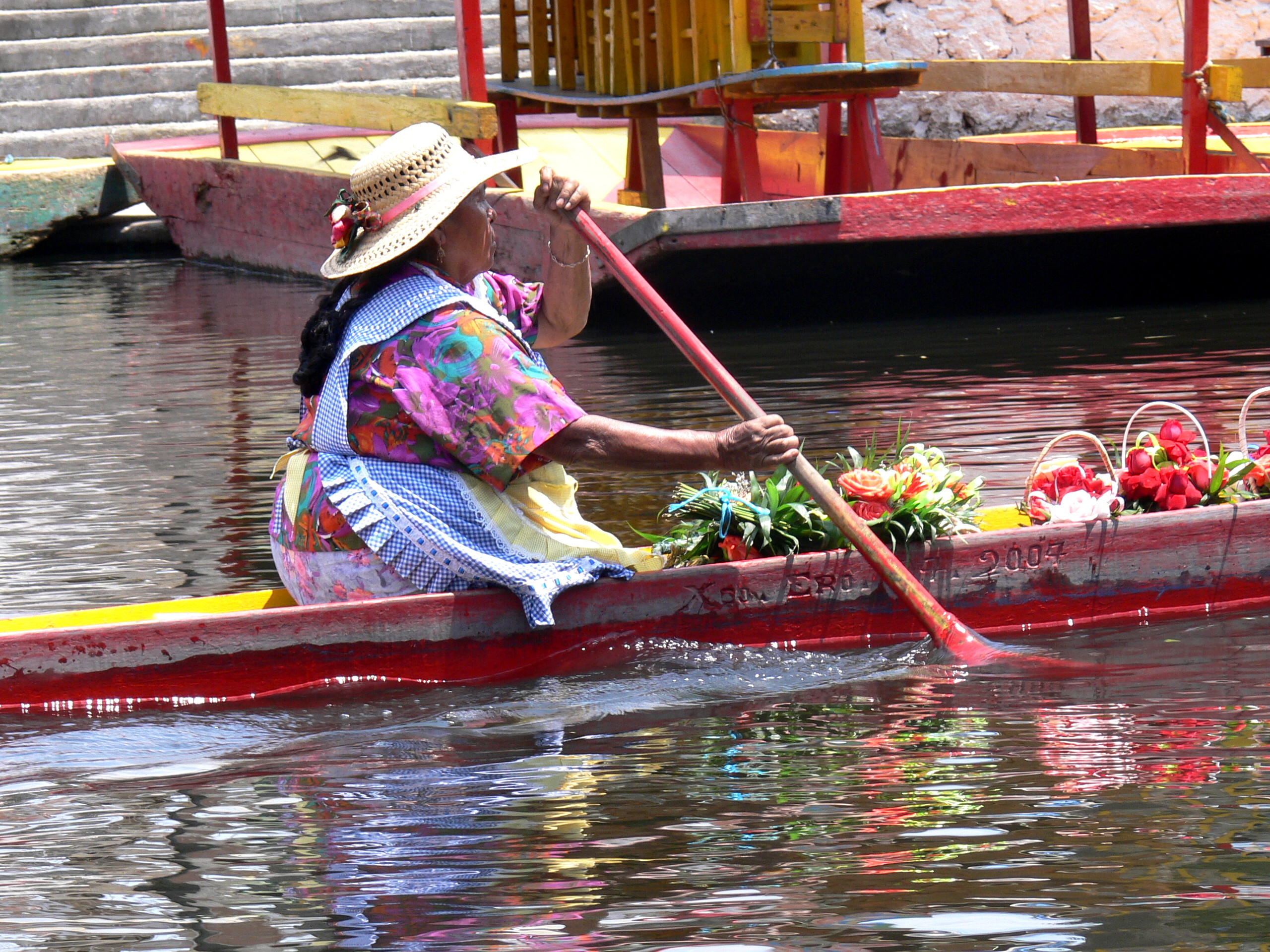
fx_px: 7338
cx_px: 635
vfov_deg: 7.4
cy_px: 476
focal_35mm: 200
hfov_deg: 9.9
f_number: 5.6
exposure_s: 1/125
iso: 80
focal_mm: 33.3
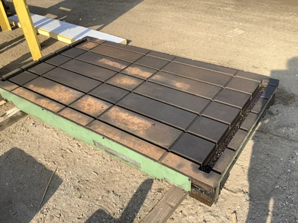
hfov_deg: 58.4
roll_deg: +4.8
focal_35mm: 31
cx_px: 149
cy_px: 112
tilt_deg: -39.2
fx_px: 267
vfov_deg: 45.4
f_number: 2.4
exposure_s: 1/734
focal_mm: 3.3
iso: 25
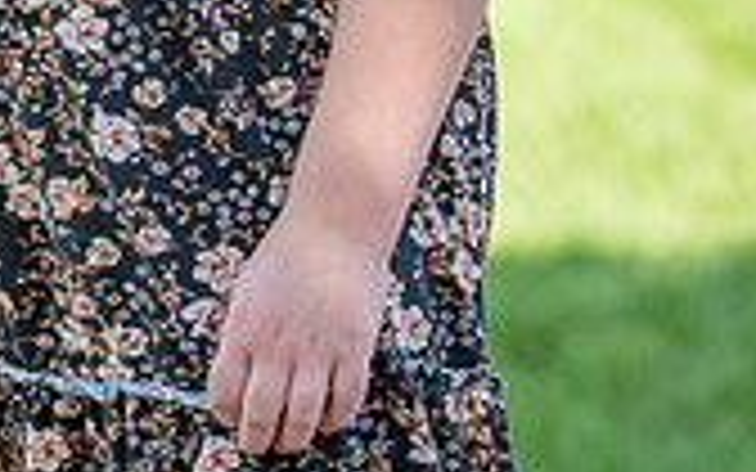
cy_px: -441
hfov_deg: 4.7
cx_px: 137
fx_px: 9251
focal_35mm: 449
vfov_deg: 2.9
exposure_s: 1/100
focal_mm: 165
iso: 100
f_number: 6.3
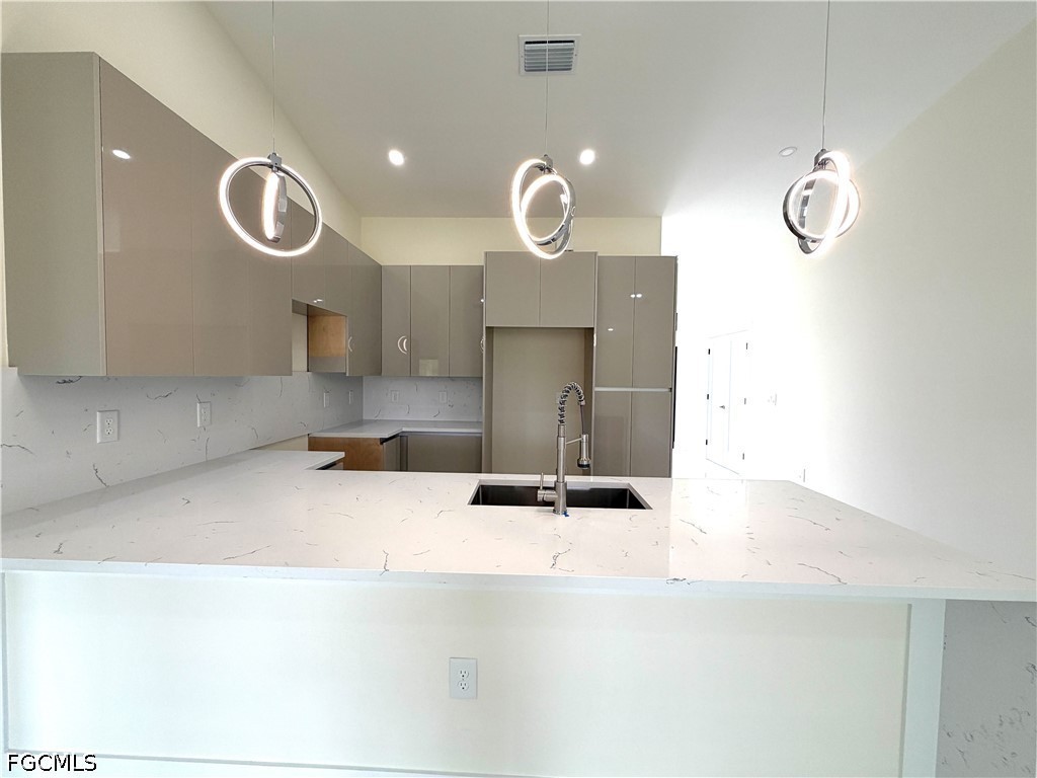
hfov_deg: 102.1
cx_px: 518
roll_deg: -1.1
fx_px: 419
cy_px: 389
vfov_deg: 85.7
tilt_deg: -2.0
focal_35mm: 14
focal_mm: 2.22
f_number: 2.2
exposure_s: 1/120
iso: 50
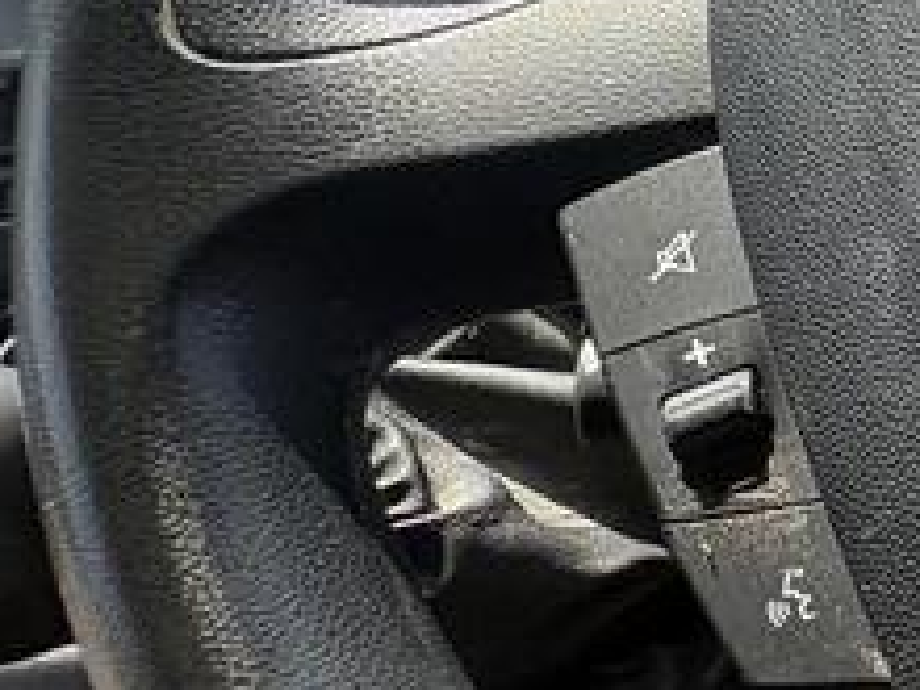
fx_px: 1515
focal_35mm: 57
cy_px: 105
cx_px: 1727
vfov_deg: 25.1
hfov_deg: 20.7
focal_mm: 2.22
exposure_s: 1/338
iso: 64
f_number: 2.2
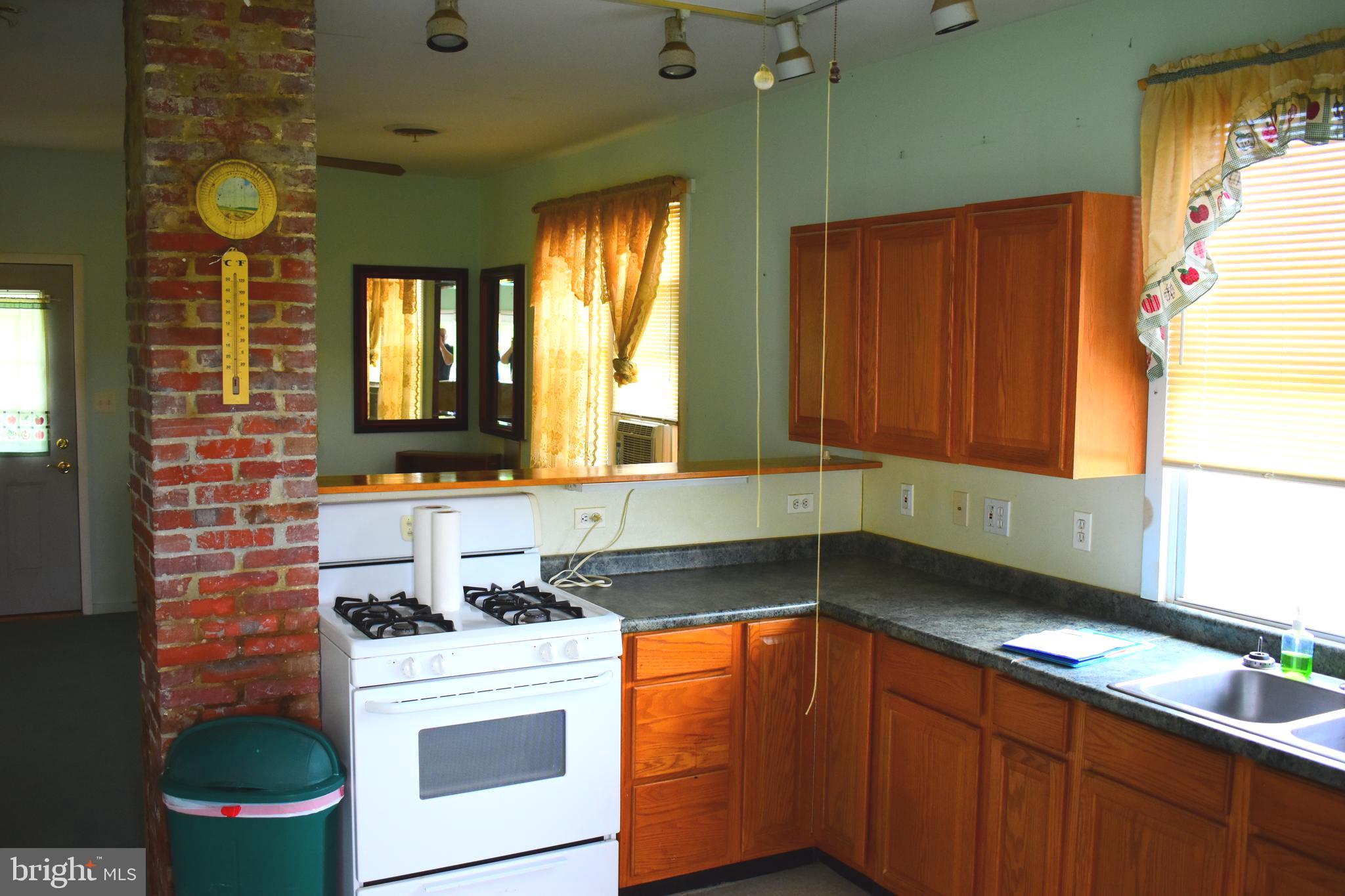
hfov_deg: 57.2
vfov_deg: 40.0
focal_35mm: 33
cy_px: 448
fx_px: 1233
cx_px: 672
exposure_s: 1/125
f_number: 3.8
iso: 900
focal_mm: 22
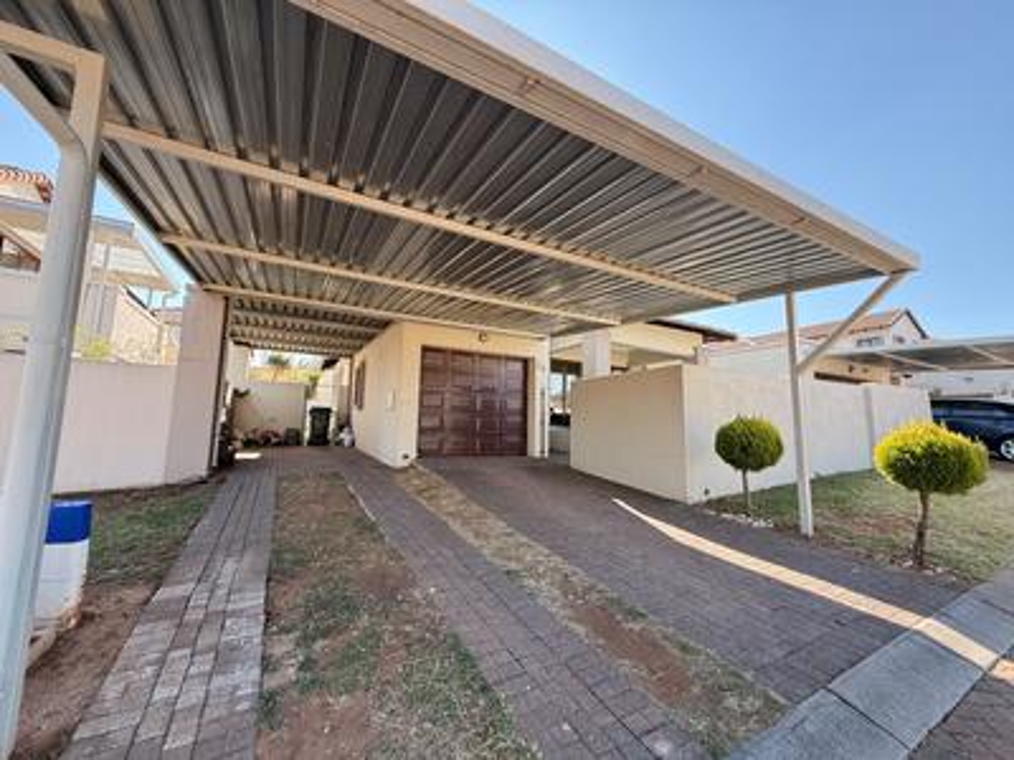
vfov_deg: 85.7
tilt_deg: +6.5
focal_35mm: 14
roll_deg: -1.2
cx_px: 507
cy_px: 380
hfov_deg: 102.1
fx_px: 410
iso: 64
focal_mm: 2.22
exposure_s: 1/197
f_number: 2.2
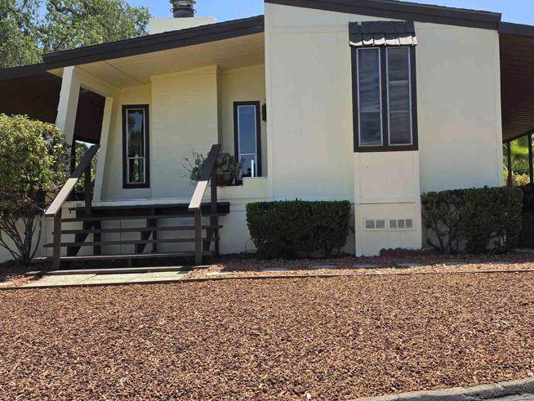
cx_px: 323
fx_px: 556
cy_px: 176
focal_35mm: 36
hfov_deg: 51.0
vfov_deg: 39.6
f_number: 1.4
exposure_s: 1/3889
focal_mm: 6.5
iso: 64
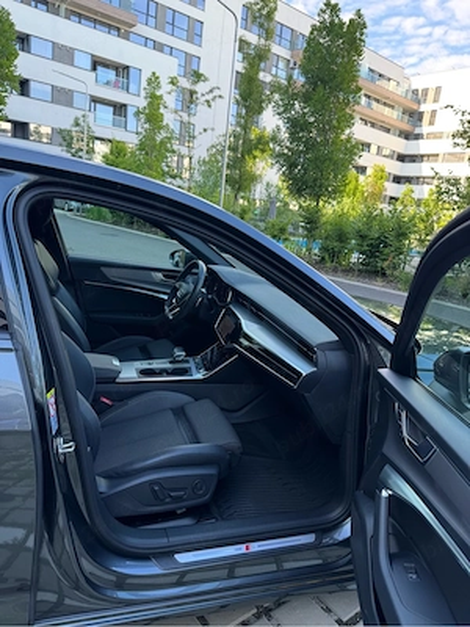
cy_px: 314
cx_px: 235
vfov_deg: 71.6
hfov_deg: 56.8
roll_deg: -6.9
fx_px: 434
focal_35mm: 24
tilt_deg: -12.1
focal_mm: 6.76
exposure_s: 1/200
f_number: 1.78
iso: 64
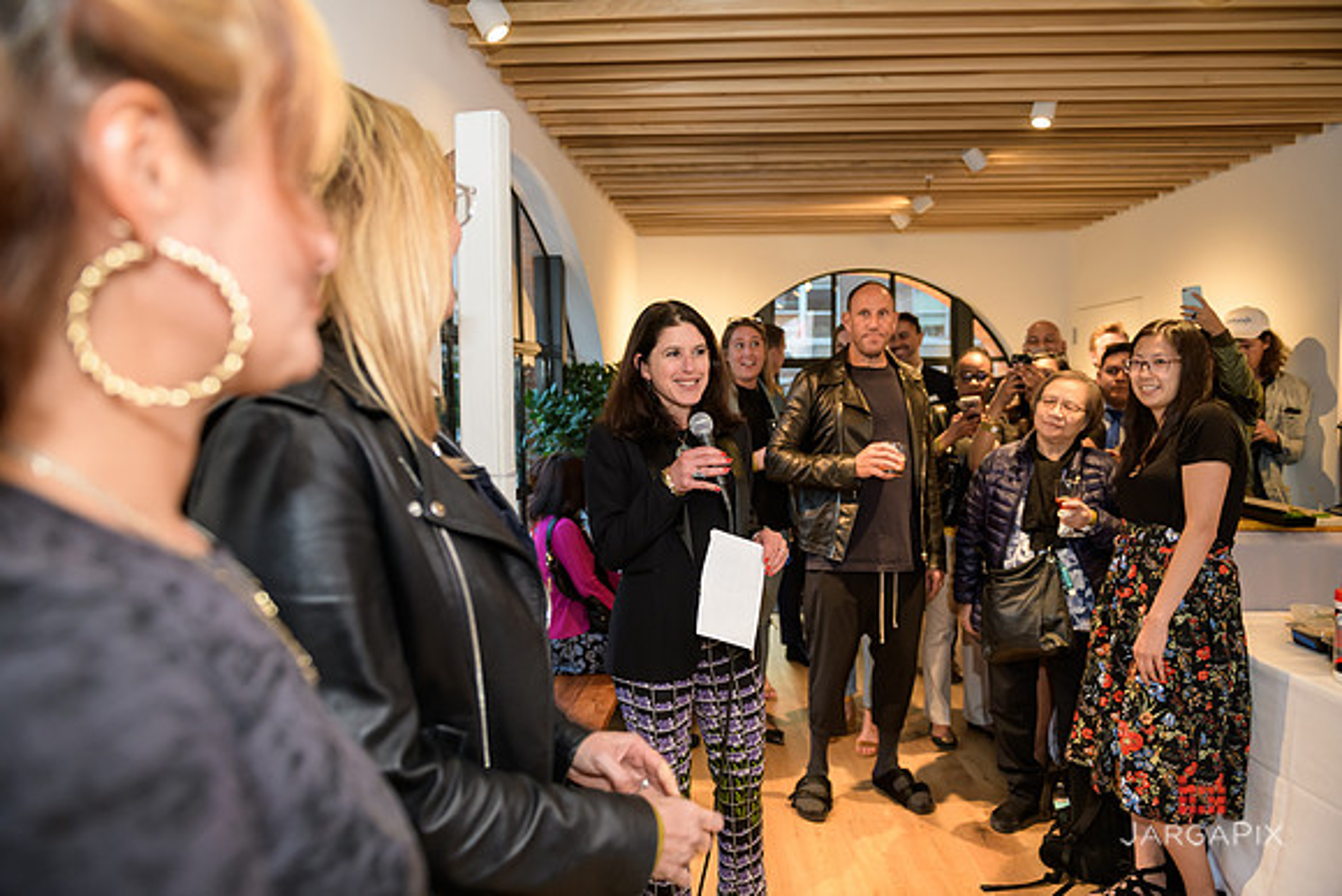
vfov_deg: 53.2
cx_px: 671
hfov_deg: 73.7
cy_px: 448
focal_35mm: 24
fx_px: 895
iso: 800
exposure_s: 1/125
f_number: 3.2
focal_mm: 24
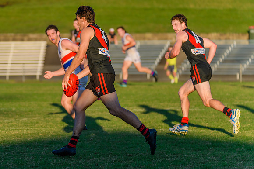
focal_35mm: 351
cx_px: 80
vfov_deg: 3.9
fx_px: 2476
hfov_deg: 5.9
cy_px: 73
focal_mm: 250
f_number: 5.6
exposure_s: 1/1600
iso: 800
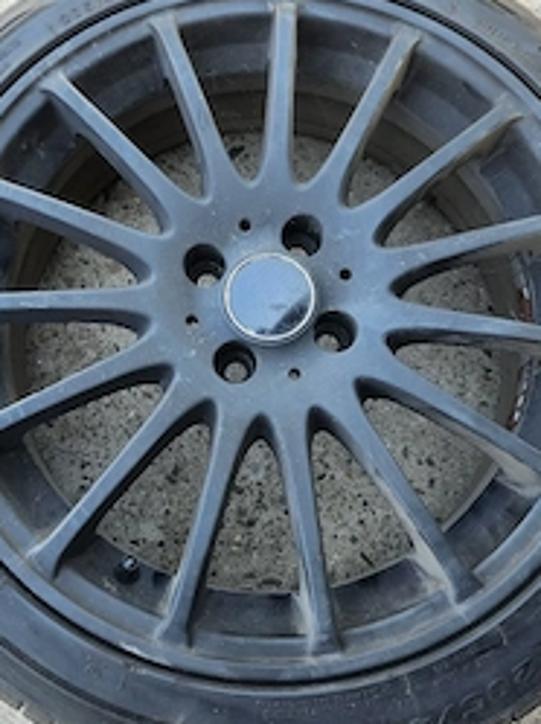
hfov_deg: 38.5
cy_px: 302
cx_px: 236
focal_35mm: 37
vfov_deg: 50.0
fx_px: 773
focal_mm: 5.4
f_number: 1.8
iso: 32
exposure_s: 1/101
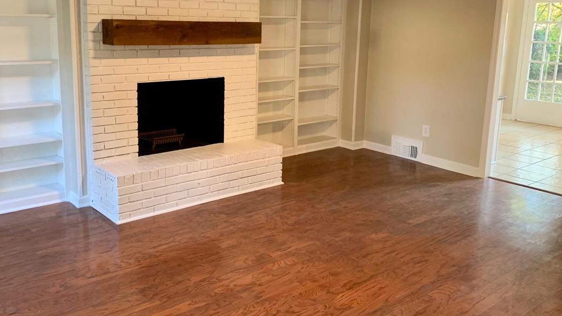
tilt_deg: -9.4
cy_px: 117
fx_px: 522
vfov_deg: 33.5
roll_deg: -1.2
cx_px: 246
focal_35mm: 35
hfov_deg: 56.5
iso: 160
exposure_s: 1/60
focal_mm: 4.25
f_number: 1.8
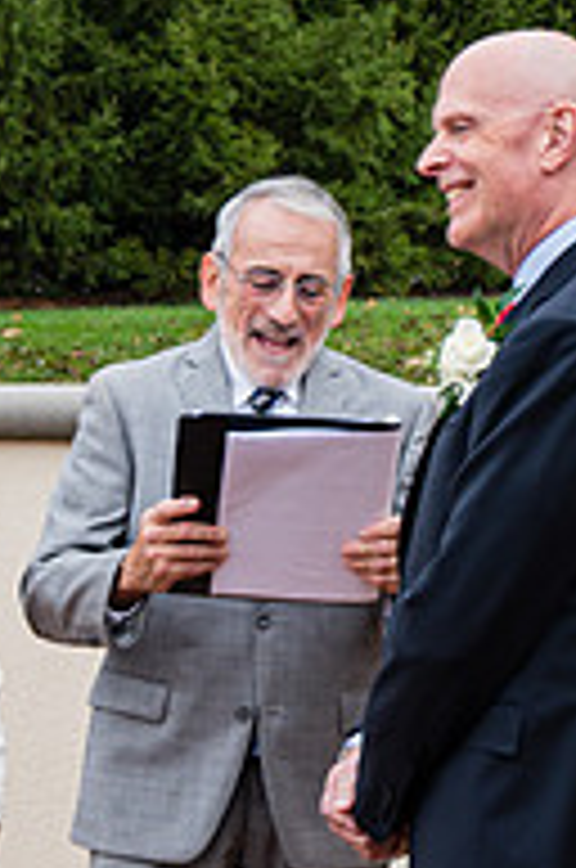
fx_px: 4070
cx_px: 527
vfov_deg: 12.1
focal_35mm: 169
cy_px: 784
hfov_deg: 8.1
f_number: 4
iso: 400
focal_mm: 48
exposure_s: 1/1000
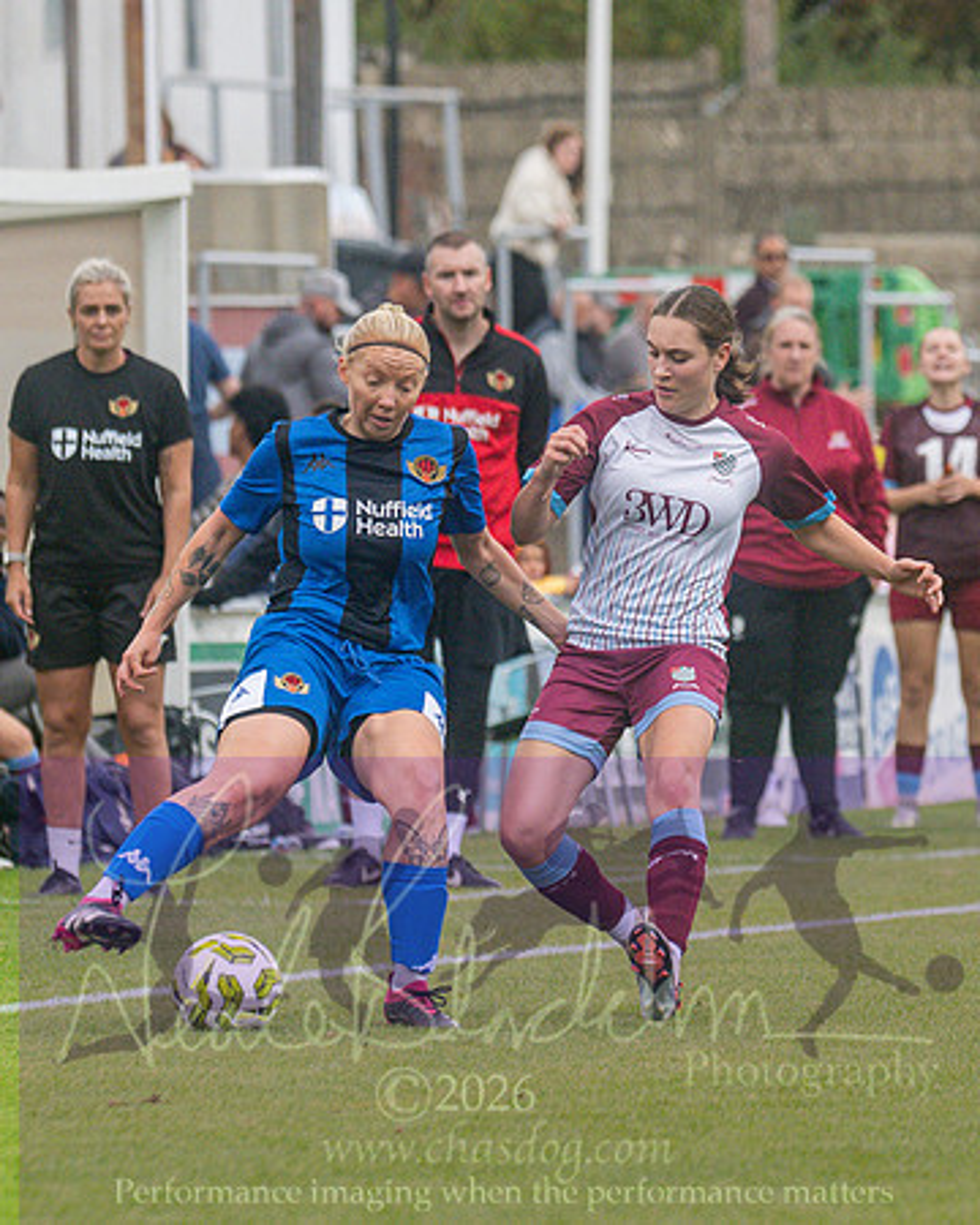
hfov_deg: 2.7
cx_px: 1059
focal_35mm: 568
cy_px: 789
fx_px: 20608
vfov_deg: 3.4
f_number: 4
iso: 500
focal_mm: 210
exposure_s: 1/1000
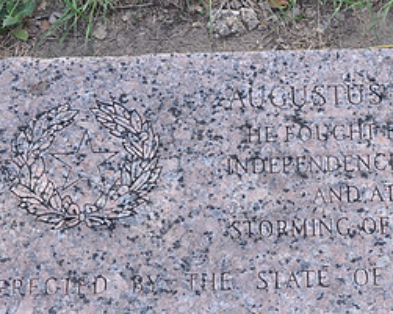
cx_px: 315
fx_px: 1059
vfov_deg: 16.9
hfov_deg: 20.8
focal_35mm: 91
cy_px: 204
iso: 360
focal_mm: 28
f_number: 5.6
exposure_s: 1/125
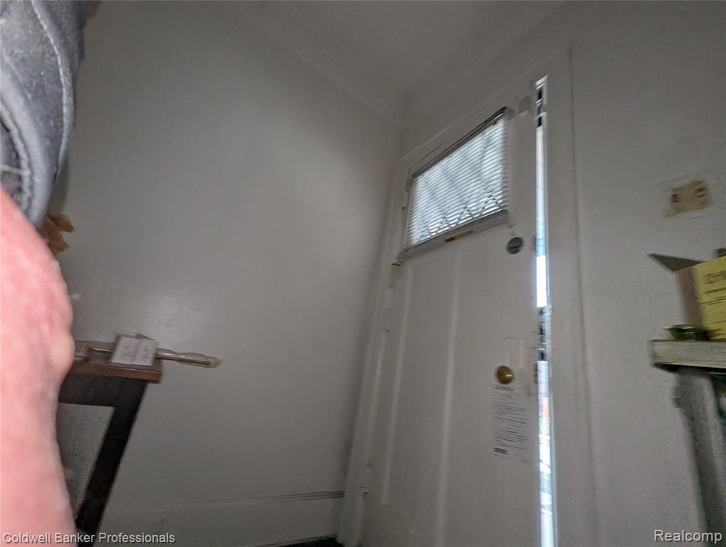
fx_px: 273
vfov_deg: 90.1
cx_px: 363
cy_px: 274
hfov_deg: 106.1
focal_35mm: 13
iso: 106
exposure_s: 1/81.9
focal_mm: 1.95
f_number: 2.2
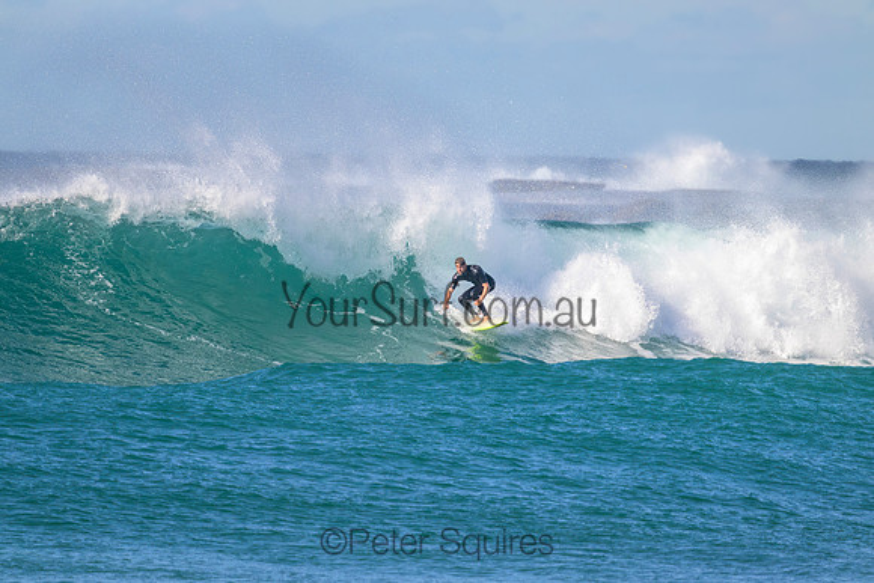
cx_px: 437
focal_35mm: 833
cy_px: 292
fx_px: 20235
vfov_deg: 1.7
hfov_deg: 2.5
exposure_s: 1/2000
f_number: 11
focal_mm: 800
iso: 1400
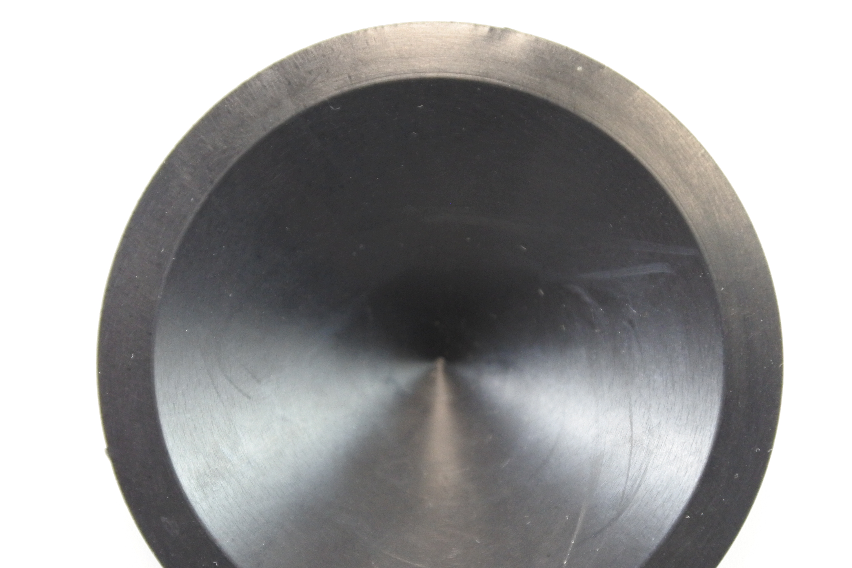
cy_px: 364
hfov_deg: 33.4
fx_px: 1420
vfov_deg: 22.6
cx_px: 413
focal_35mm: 60
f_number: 4.5
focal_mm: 16.8
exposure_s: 1/80
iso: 800
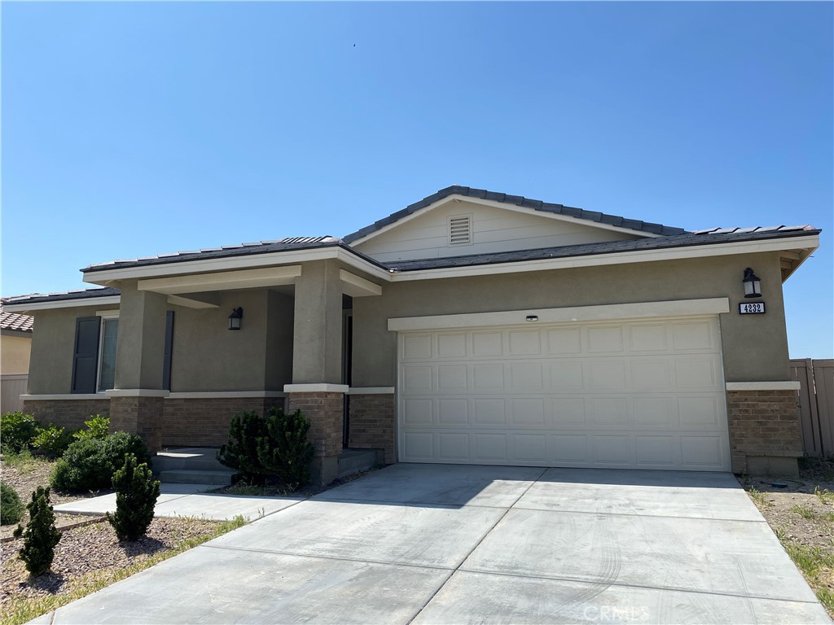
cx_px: 417
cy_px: 312
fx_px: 626
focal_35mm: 26
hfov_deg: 67.3
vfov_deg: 53.1
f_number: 1.8
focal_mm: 4.25
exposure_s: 1/4115
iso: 32
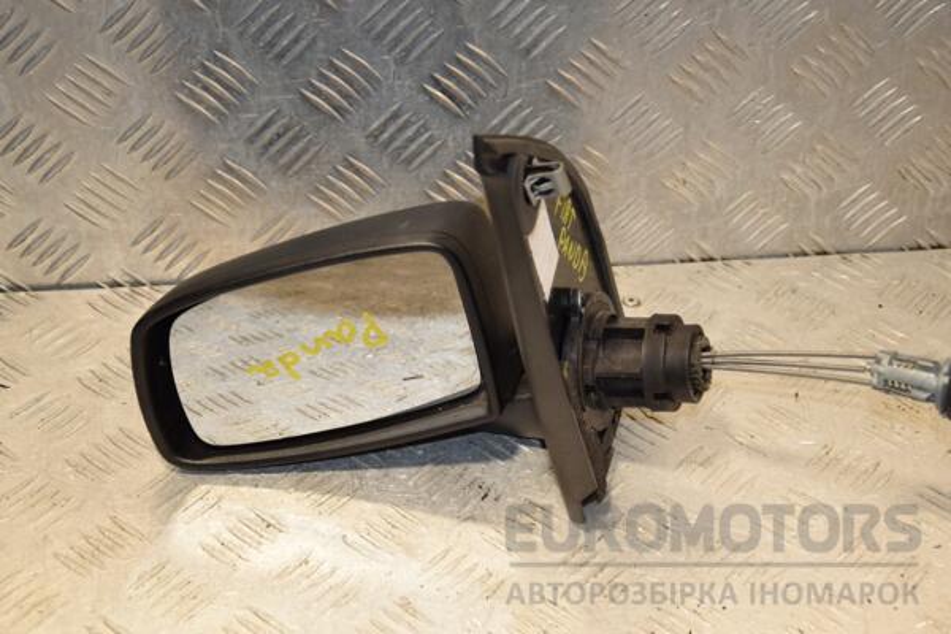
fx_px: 1981
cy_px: 317
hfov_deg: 27.0
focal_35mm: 75
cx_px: 476
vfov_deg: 18.2
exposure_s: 1/200
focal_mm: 50
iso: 800
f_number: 6.3
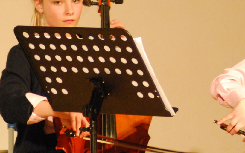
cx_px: 261
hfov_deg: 4.2
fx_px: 3356
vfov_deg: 2.6
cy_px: 29
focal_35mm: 503
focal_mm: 105
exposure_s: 1/60
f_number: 4.2
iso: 1600
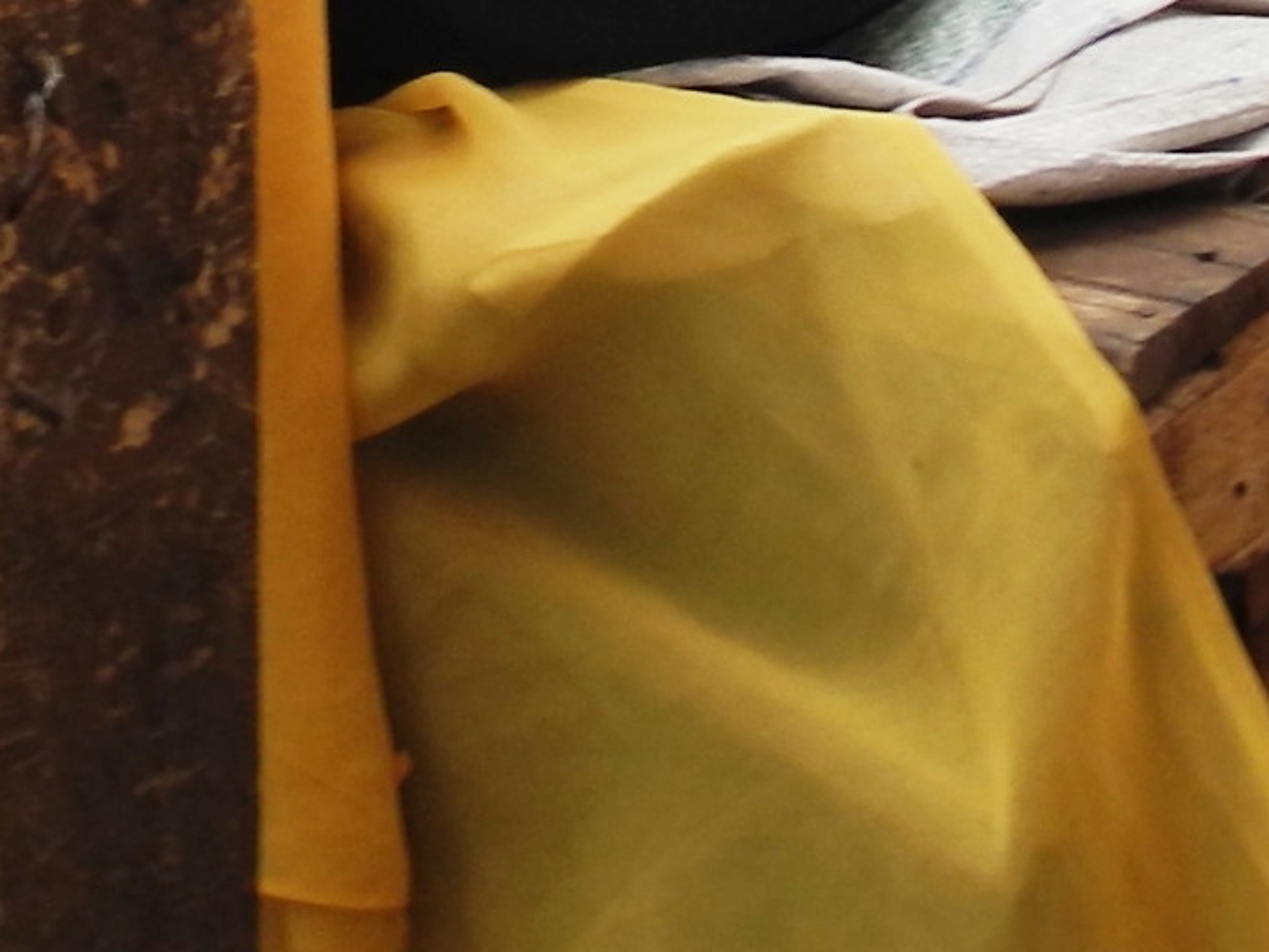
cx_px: -153
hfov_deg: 12.9
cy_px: -1416
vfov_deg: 8.9
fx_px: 5500
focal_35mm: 150
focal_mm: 6
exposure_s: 1/13
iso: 100
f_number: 2.8
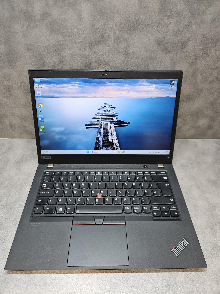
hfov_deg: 58.9
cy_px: 147
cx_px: 110
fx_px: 195
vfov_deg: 73.9
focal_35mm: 23
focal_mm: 5.4
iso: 160
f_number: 1.8
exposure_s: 1/100
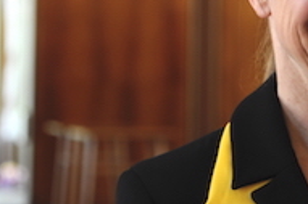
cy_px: -92
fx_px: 1787
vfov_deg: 6.5
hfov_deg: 9.5
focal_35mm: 209
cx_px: 498
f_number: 3.2
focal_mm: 50
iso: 200
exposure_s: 1/40
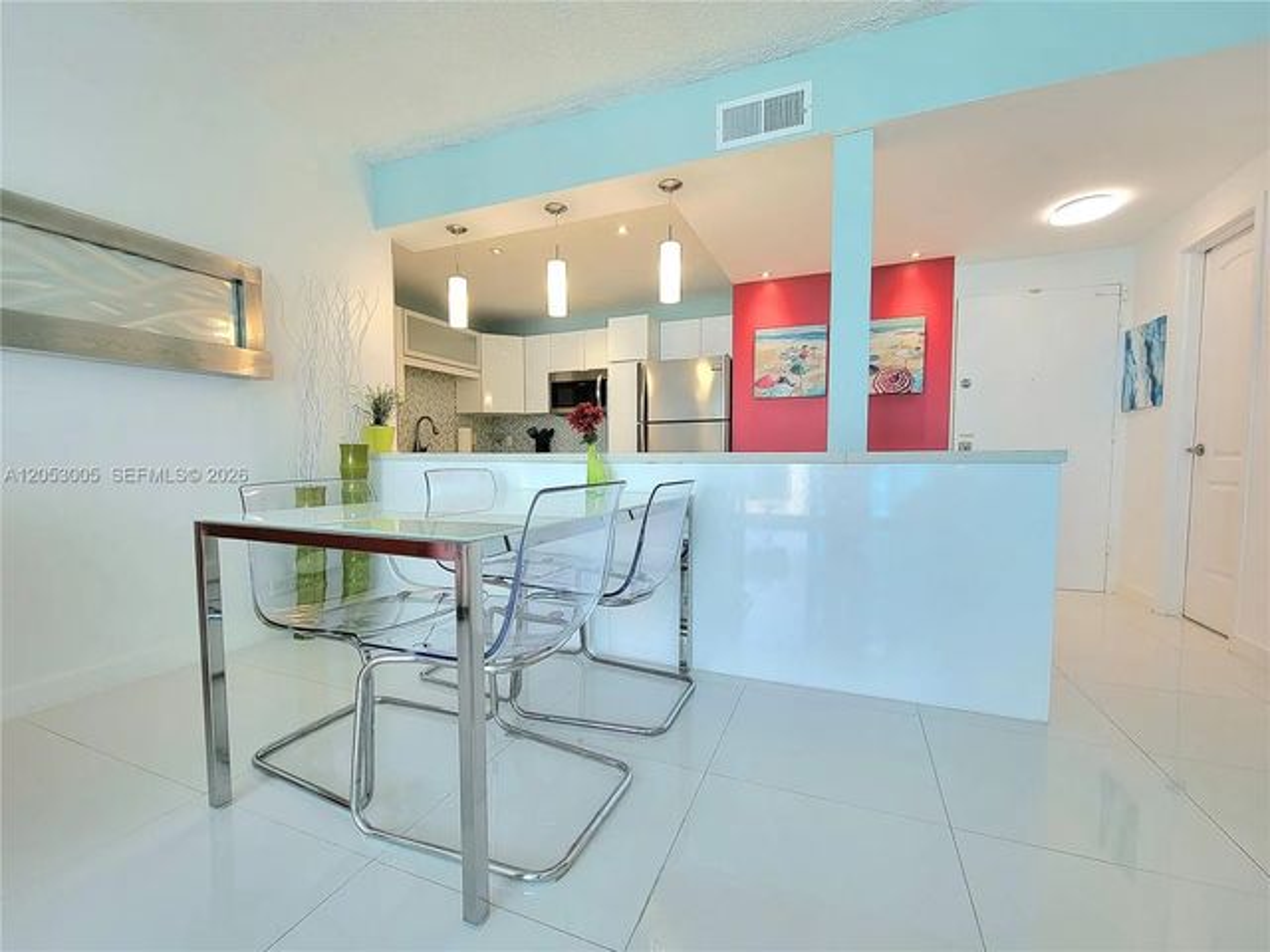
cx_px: 635
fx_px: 477
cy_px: 476
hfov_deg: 106.2
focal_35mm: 13
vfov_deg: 89.9
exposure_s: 1/60.2
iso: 64
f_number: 2.2
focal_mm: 2.2
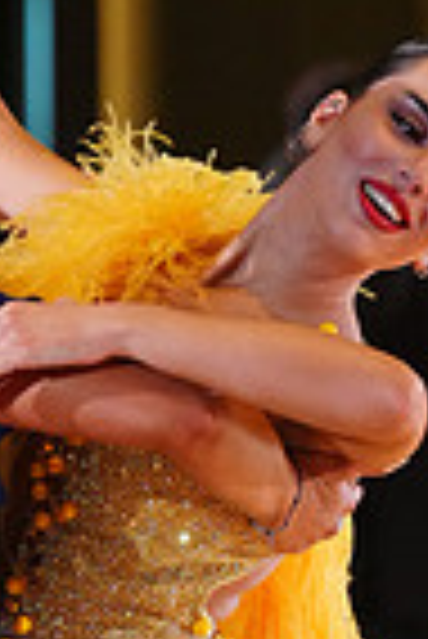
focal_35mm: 627
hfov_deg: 2.2
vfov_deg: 3.3
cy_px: 891
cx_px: 74
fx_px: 11153
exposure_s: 1/400
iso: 4000
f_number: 4
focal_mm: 154
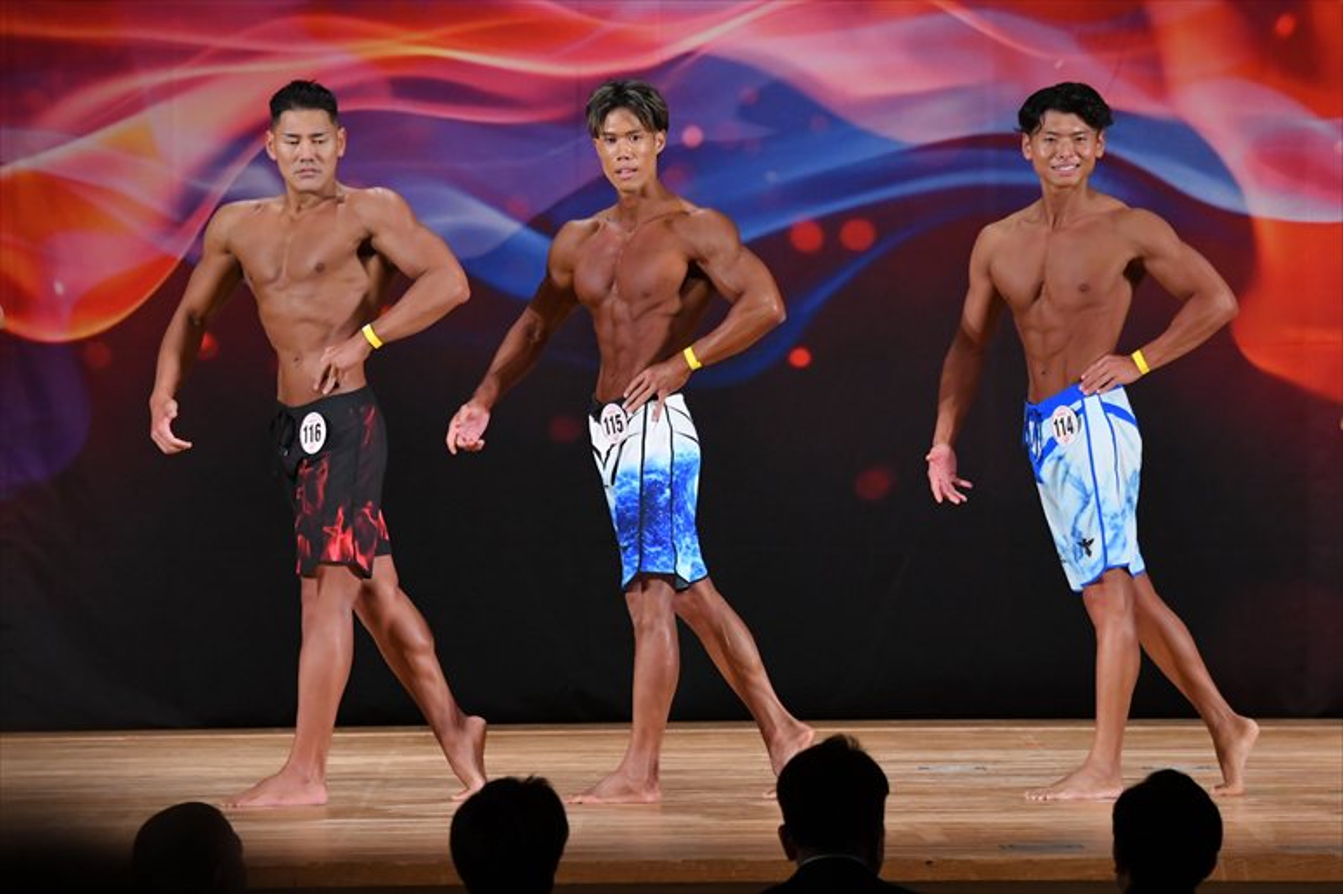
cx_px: 672
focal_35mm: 217
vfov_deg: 6.3
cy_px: 447
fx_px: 8091
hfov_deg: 9.5
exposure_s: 1/400
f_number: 5.6
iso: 3200
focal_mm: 145
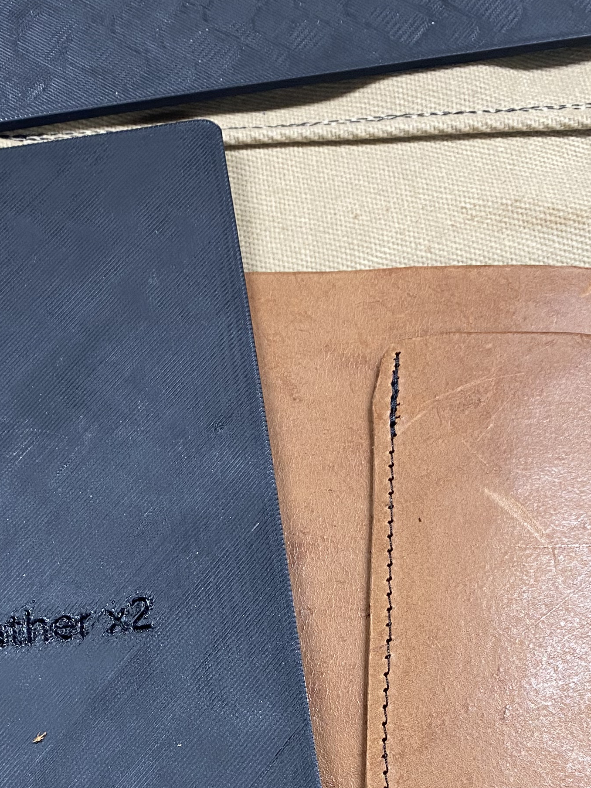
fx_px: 1320
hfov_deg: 24.9
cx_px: 138
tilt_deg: -68.5
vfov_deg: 31.2
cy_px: 757
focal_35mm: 58
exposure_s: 1/60
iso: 100
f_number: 1.8
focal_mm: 4.25
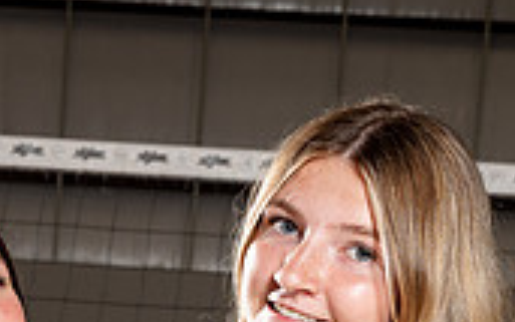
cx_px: 130
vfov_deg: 10.2
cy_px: 659
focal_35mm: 118
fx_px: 1657
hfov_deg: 17.6
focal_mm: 44
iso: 100
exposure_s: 1/250
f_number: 8
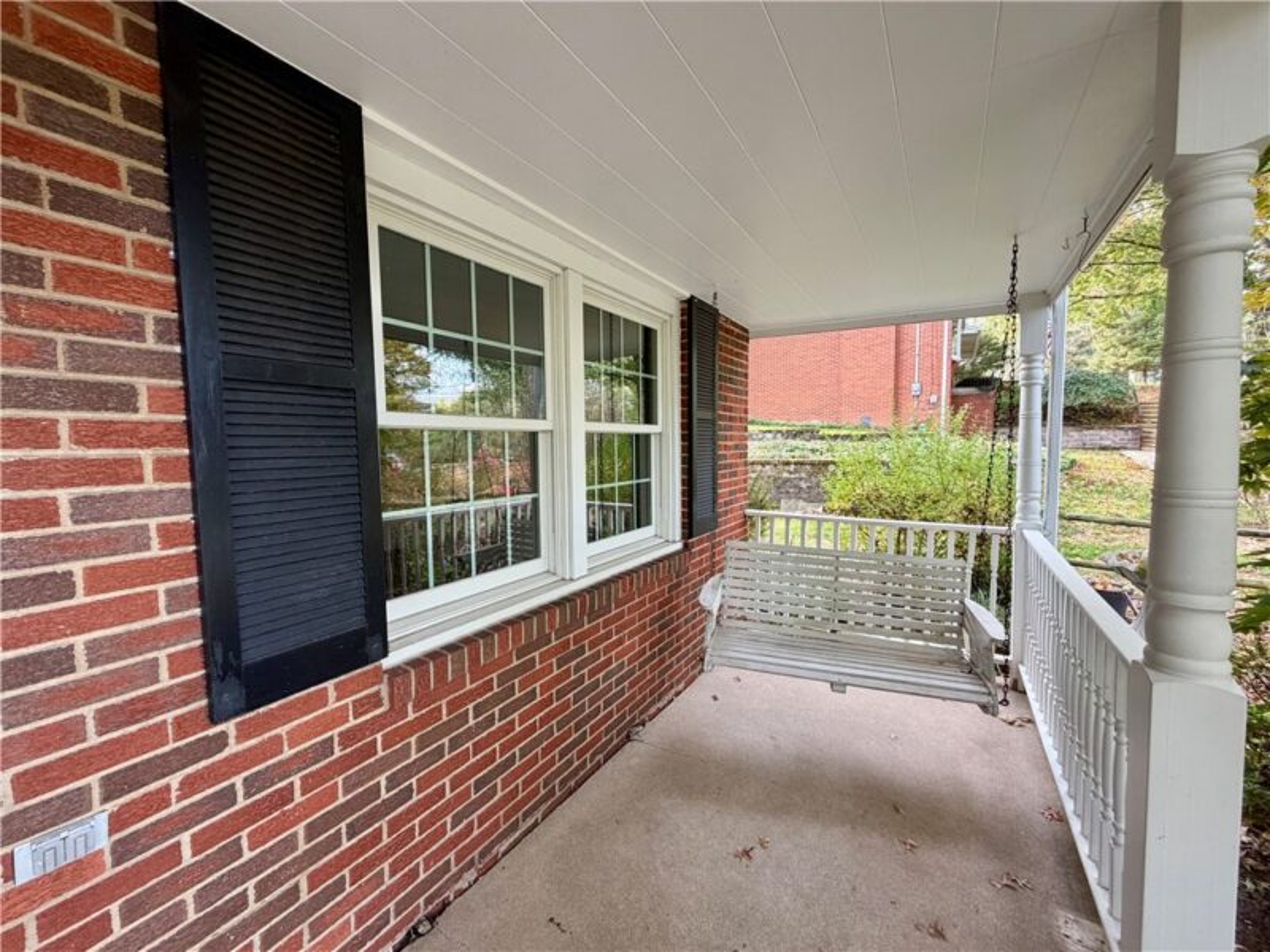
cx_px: 635
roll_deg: +0.7
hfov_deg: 102.1
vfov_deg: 85.7
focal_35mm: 14
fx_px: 514
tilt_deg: -4.1
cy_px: 476
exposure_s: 1/121
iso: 160
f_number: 2.2
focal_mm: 2.22
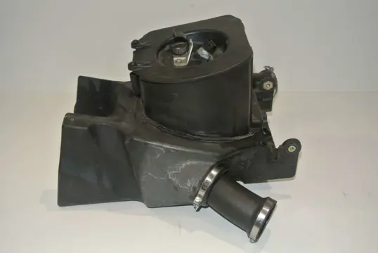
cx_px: 189
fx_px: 441
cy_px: 126
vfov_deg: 32.0
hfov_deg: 46.4
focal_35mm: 42
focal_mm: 15.7
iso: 200
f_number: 4.2
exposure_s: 1/60
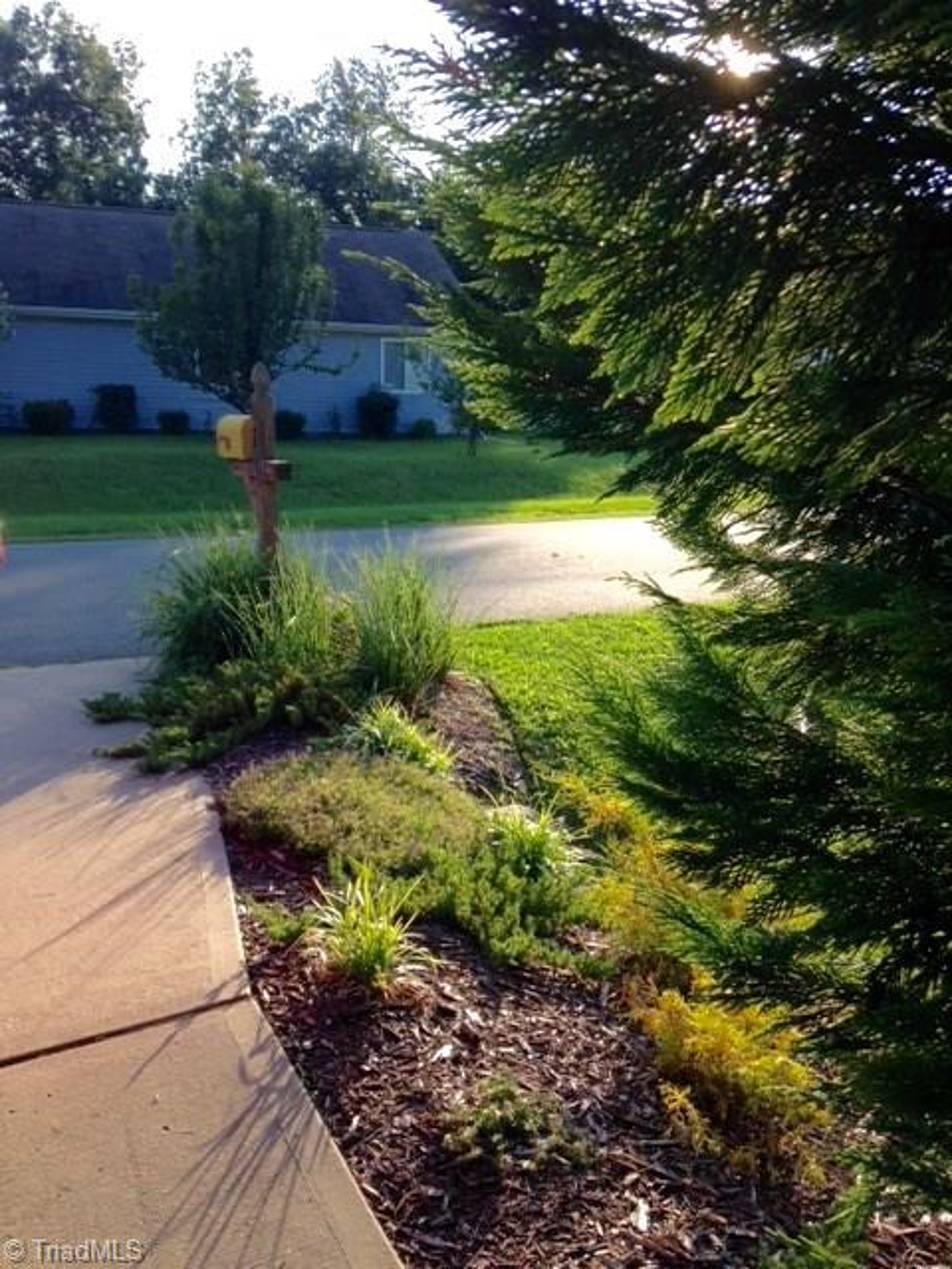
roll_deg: -0.7
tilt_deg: -10.1
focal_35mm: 33
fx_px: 1210
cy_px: 634
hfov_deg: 42.9
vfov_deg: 55.4
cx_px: 476
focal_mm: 4.12
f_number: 2.4
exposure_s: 1/430
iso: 50
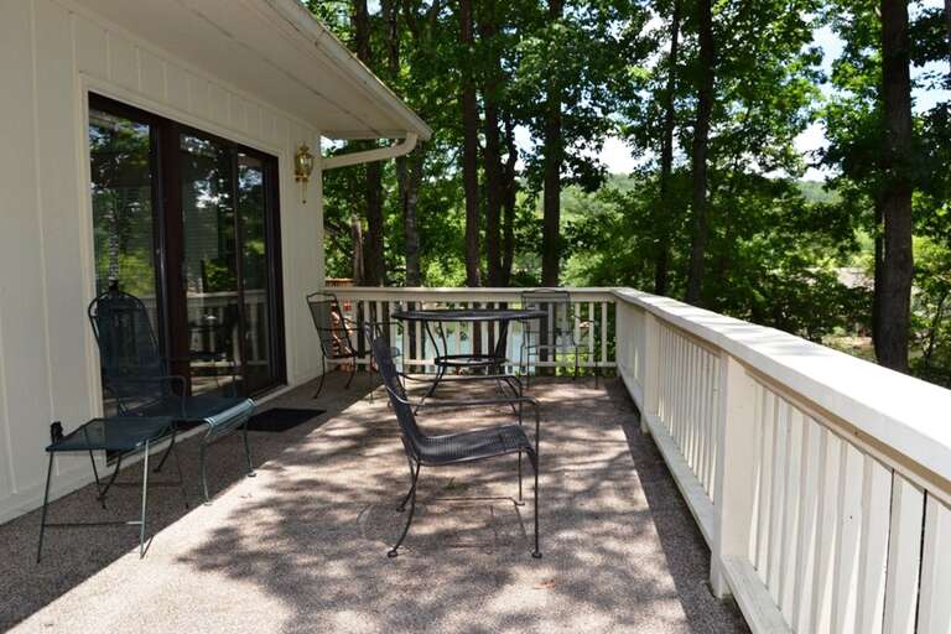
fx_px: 713
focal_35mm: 27
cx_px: 476
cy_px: 317
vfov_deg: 47.9
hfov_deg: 67.4
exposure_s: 1/160
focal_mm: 18
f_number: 6.3
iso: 100
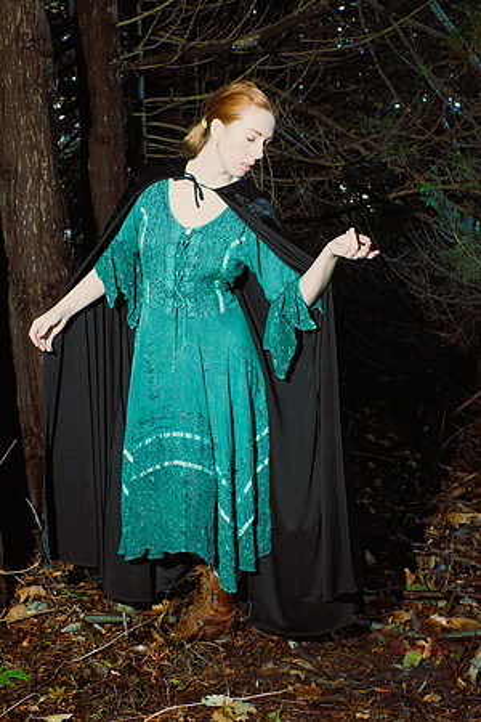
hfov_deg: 36.9
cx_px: 240
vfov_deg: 53.1
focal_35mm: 36
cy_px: 361
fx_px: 721
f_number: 5.6
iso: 400
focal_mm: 24
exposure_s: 1/60
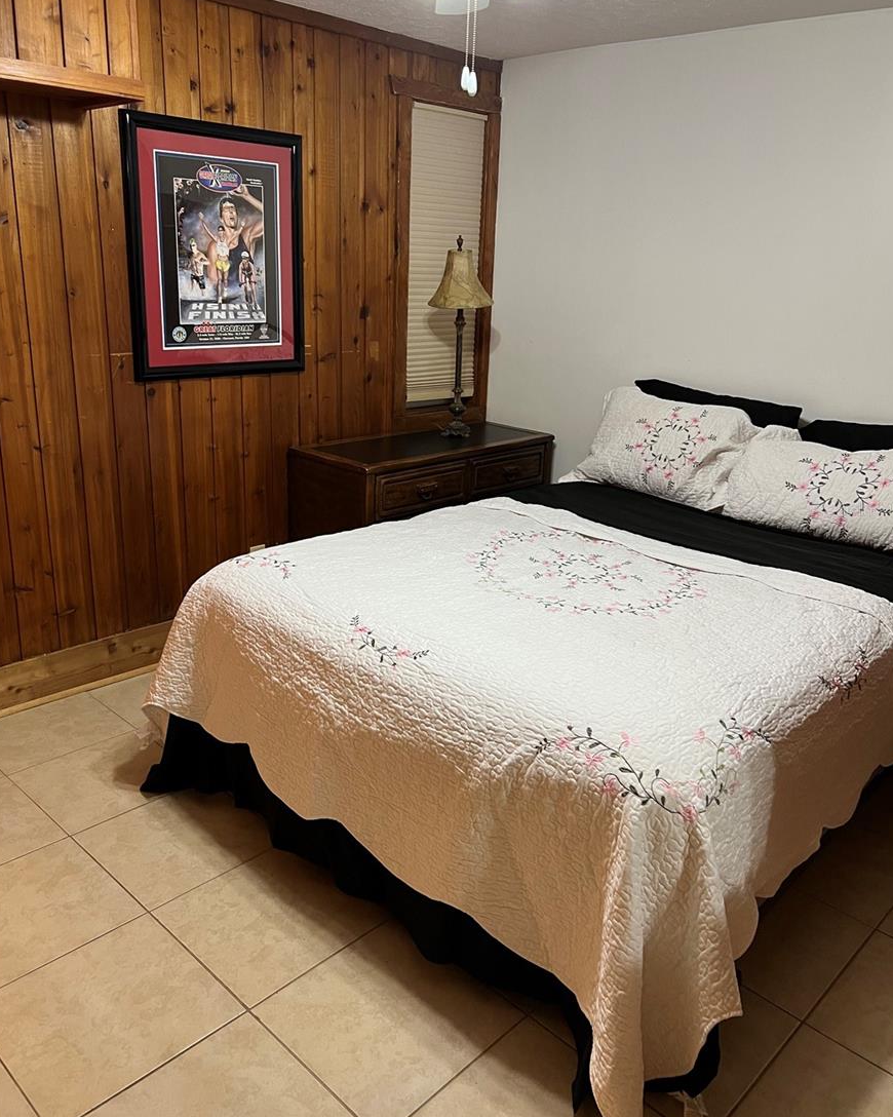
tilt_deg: -15.2
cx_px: 448
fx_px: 925
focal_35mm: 28
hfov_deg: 51.5
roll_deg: -3.0
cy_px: 509
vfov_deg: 62.1
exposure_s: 1/60
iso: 100
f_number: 1.5
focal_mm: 5.7
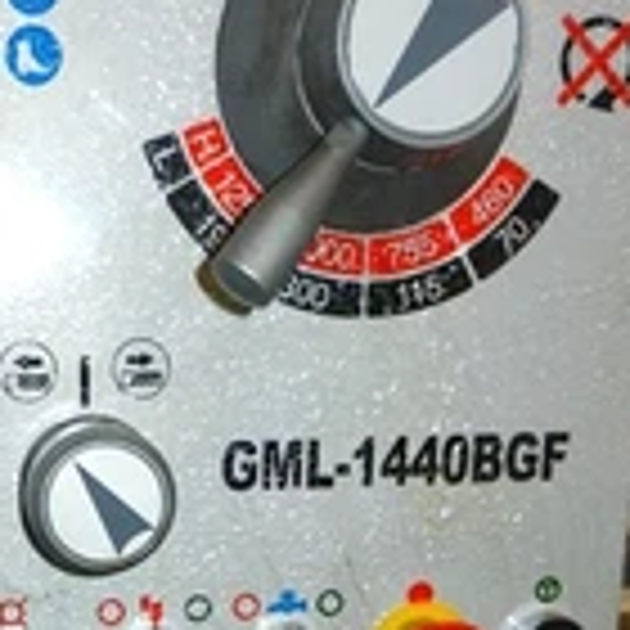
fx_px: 1297
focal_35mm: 63
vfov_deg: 25.8
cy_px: 639
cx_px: 126
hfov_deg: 26.8
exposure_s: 1/30
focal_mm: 4.5
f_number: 3.5
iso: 200
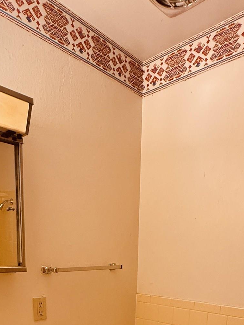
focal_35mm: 32
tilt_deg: -13.0
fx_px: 301
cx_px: 111
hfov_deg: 44.1
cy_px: 324
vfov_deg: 47.4
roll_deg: -0.9
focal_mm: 2.22
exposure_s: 1/60
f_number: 2.2
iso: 320
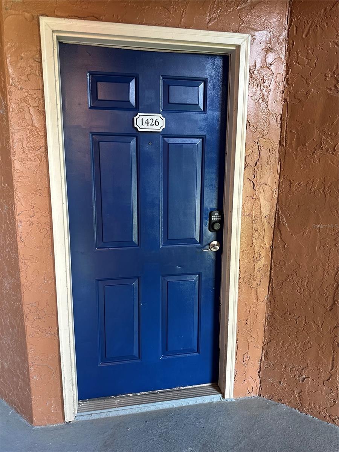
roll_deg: -0.9
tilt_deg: -10.2
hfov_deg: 56.8
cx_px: 170
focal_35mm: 24
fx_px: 313
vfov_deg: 71.6
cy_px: 226
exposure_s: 1/60
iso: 250
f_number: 1.78
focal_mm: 6.86
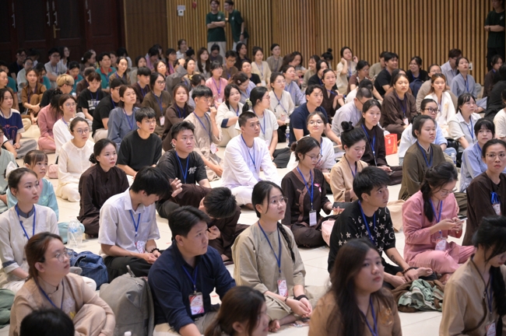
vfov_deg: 16.6
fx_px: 1151
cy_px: 168
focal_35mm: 82
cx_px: 253
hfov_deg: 24.8
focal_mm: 82
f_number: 4
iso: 5000
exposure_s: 1/160
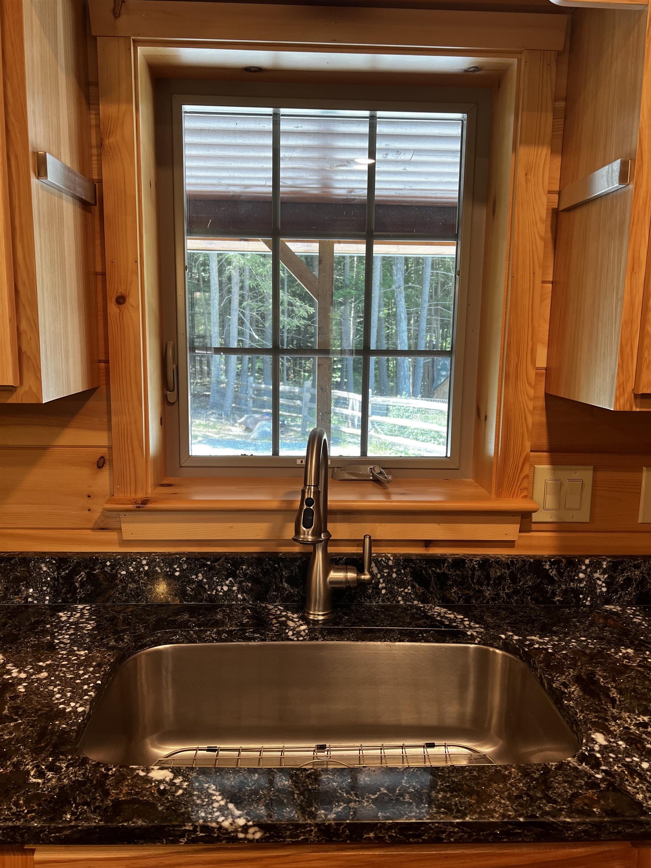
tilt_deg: -8.9
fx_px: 652
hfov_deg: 53.1
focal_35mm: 26
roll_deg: -0.9
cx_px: 326
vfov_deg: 67.3
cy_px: 434
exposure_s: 1/120
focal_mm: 5.7
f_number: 1.5
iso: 125
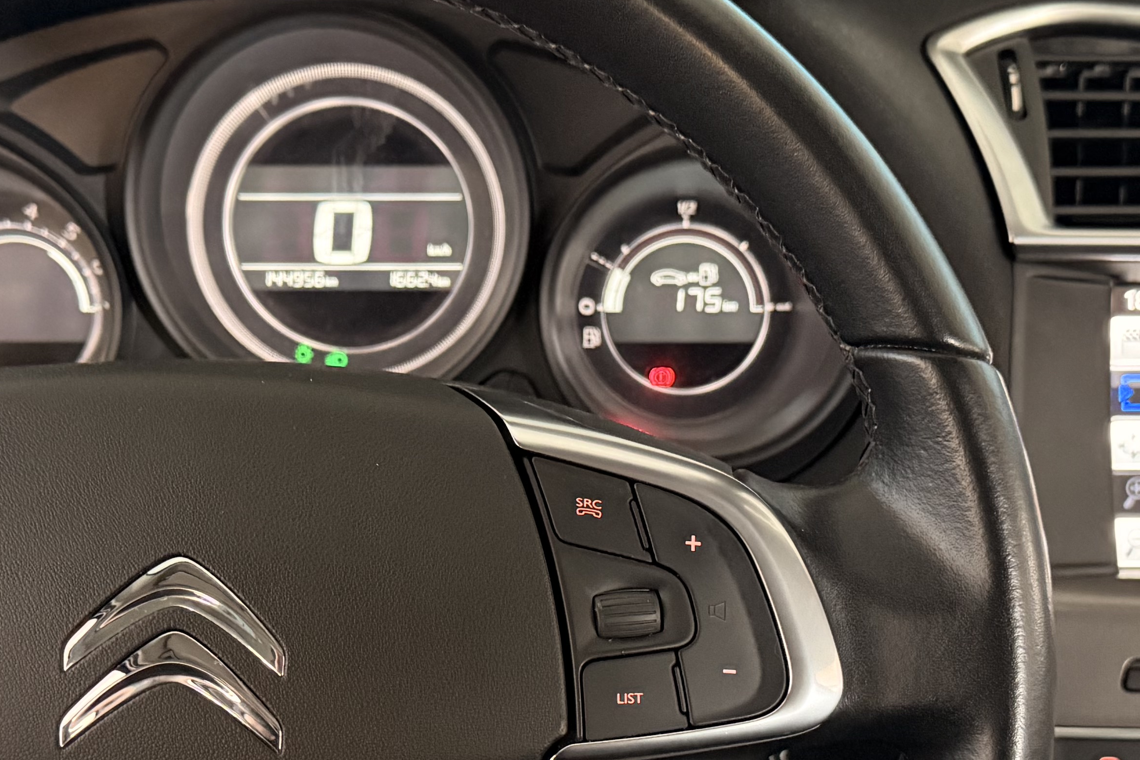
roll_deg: +0.5
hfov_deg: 32.9
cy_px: 551
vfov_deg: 22.1
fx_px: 1932
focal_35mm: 61
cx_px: 539
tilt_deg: -25.6
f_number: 1.78
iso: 800
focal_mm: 6.76
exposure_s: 1/33
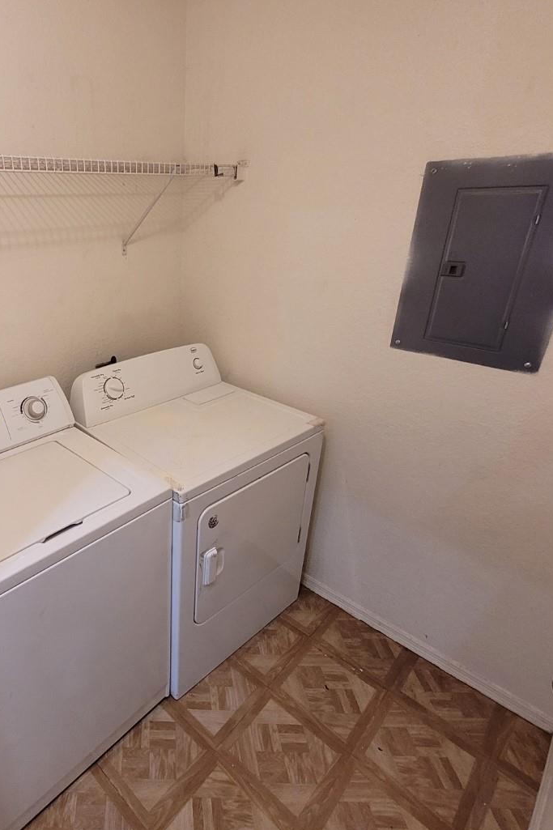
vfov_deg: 86.9
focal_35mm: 19
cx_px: 134
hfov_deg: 60.8
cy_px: 397
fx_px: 438
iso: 250
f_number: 2.2
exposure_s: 1/60
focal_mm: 1.74
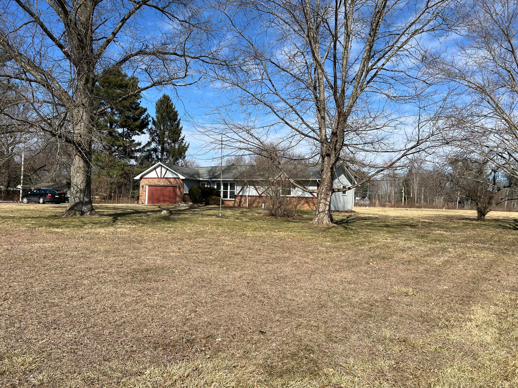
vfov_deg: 51.4
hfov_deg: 65.3
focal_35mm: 27
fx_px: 404
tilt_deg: +0.8
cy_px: 196
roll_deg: -2.1
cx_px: 251
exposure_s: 1/4630
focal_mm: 5.7
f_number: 1.5
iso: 50
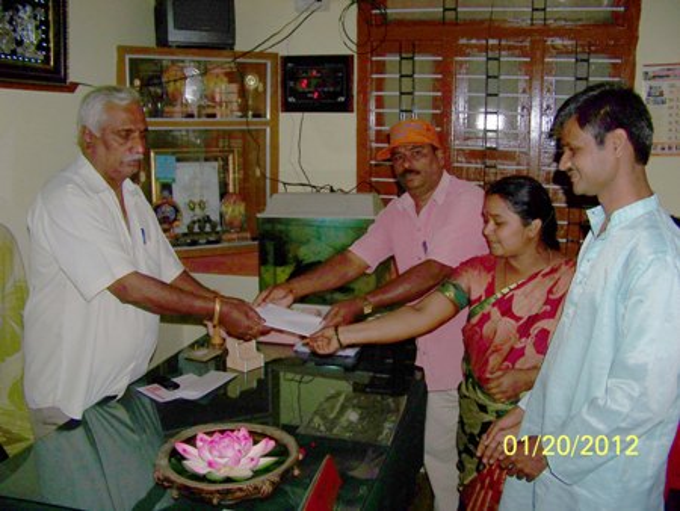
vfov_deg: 39.7
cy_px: 256
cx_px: 340
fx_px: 708
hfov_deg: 51.3
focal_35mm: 36
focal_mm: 5.85
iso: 200
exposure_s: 1/640
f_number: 3.6
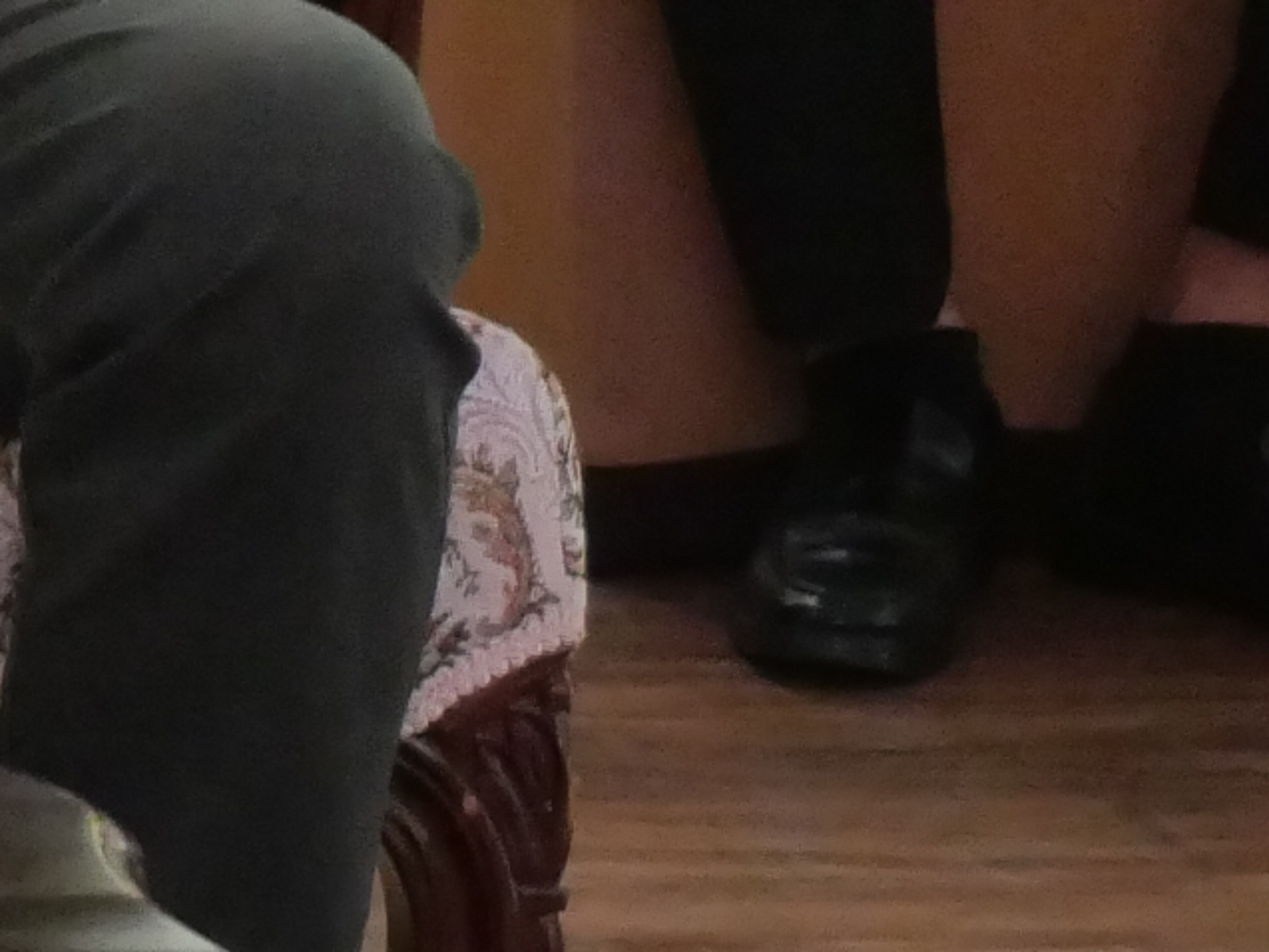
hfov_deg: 5.8
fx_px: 11917
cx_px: -2148
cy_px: -609
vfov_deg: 4.5
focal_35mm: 325
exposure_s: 1/80
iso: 2500
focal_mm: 28
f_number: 5.6
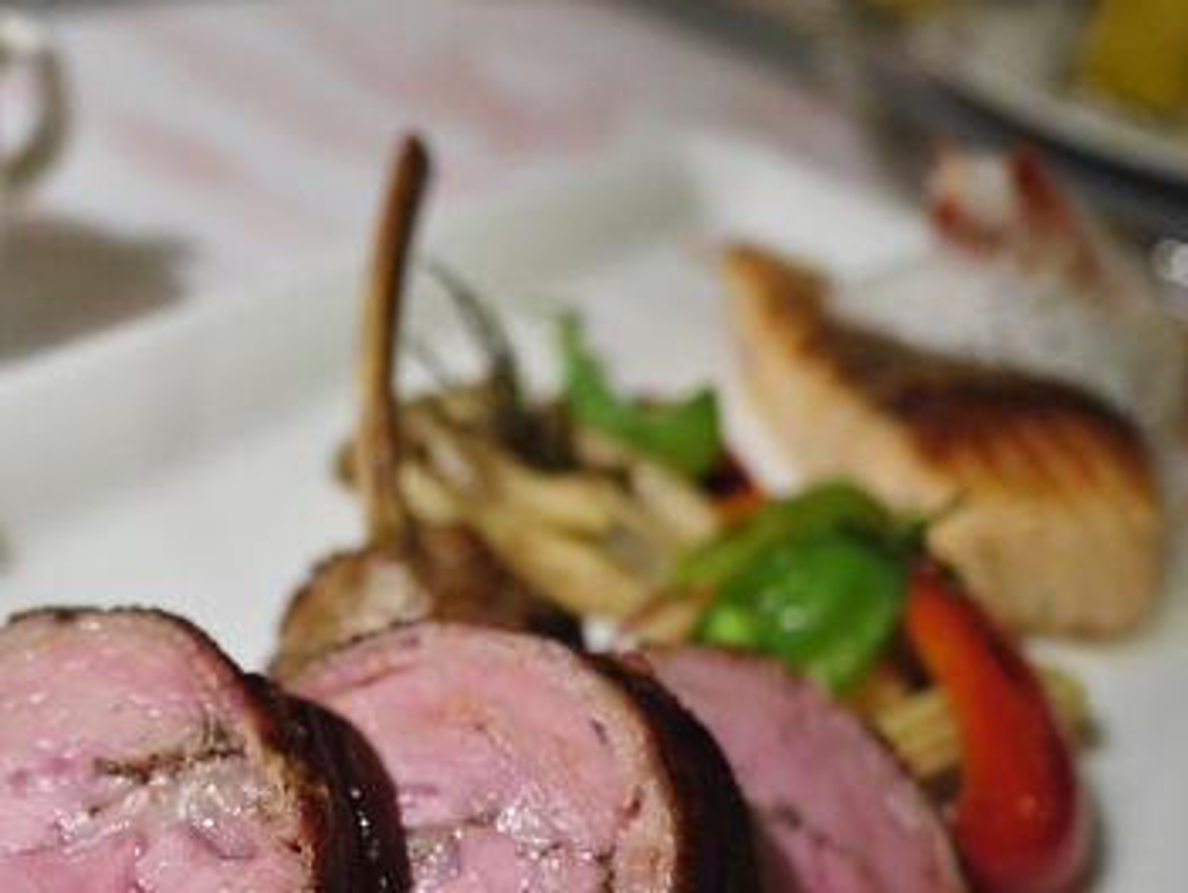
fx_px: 1752
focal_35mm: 51
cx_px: 244
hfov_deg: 36.2
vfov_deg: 28.6
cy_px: 514
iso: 400
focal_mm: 14
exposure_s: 1/25
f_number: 2.5
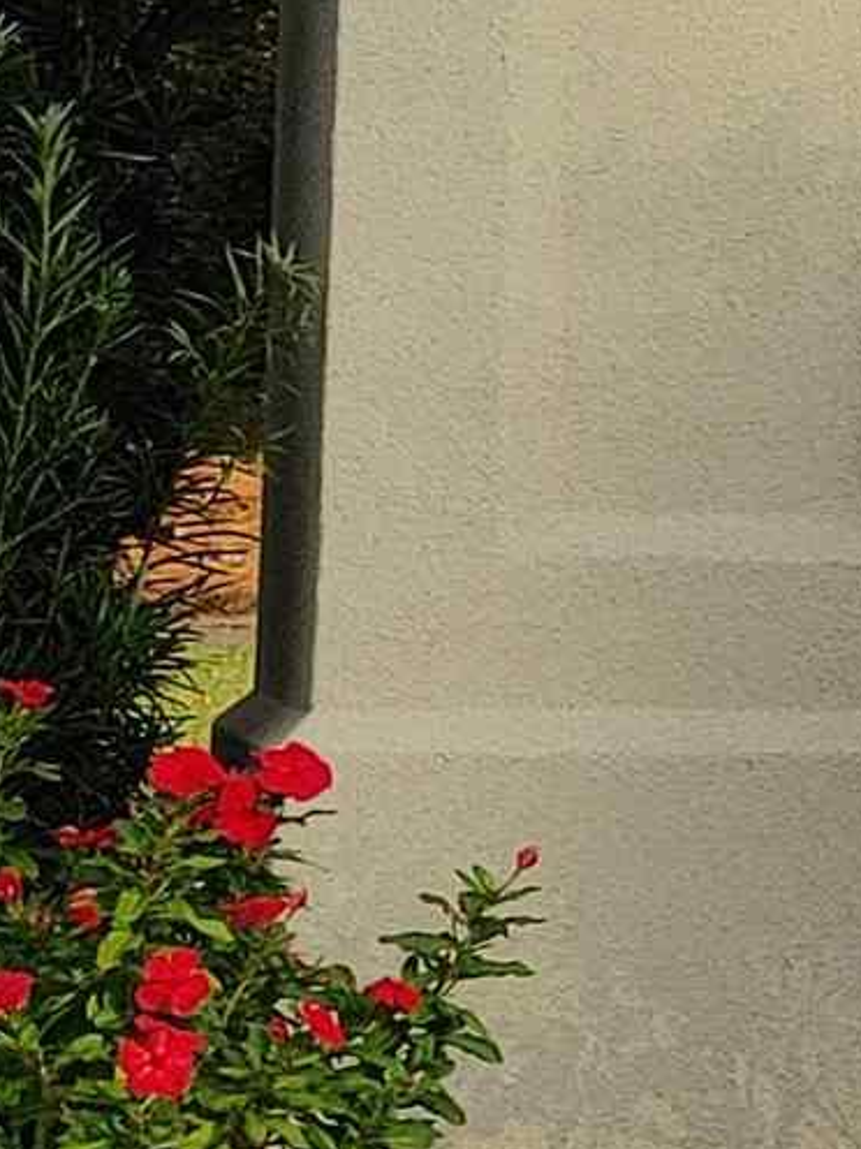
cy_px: -283
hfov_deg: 5.9
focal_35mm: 223
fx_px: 7396
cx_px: 3171
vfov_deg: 8.8
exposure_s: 1/1887
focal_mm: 5.58
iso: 50
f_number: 1.8
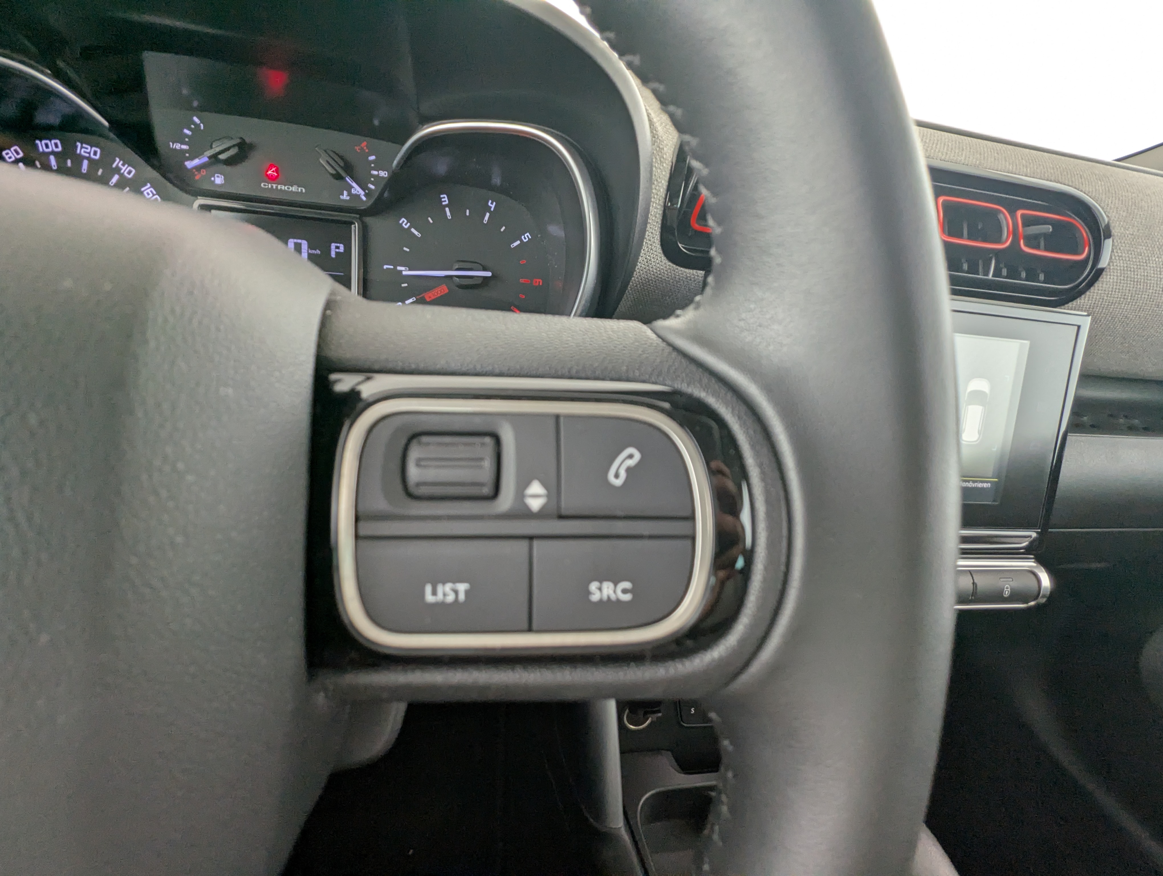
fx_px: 538
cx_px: 582
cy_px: 438
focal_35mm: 16
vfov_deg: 78.2
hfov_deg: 94.4
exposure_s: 1/52.6
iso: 108
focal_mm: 2.35
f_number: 2.2
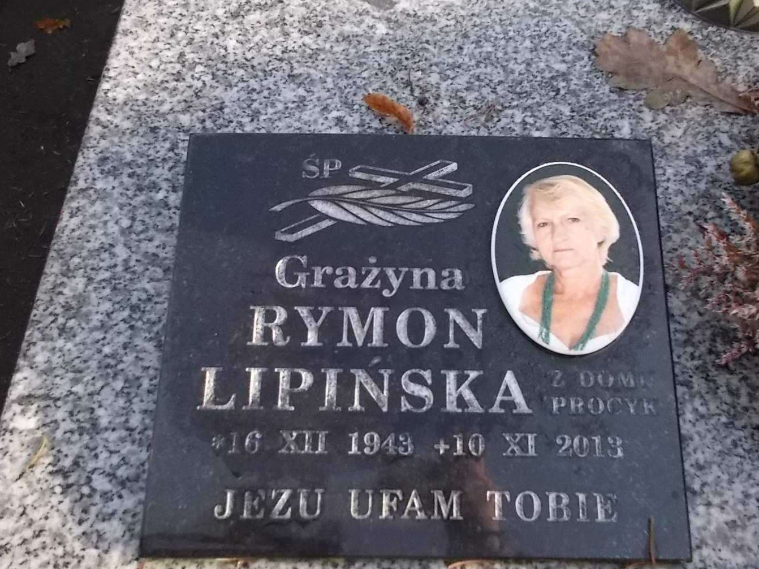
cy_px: 259
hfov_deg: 58.2
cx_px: 428
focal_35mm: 31
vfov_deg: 45.4
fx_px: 680
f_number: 8
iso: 400
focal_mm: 4.6
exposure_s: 1/125
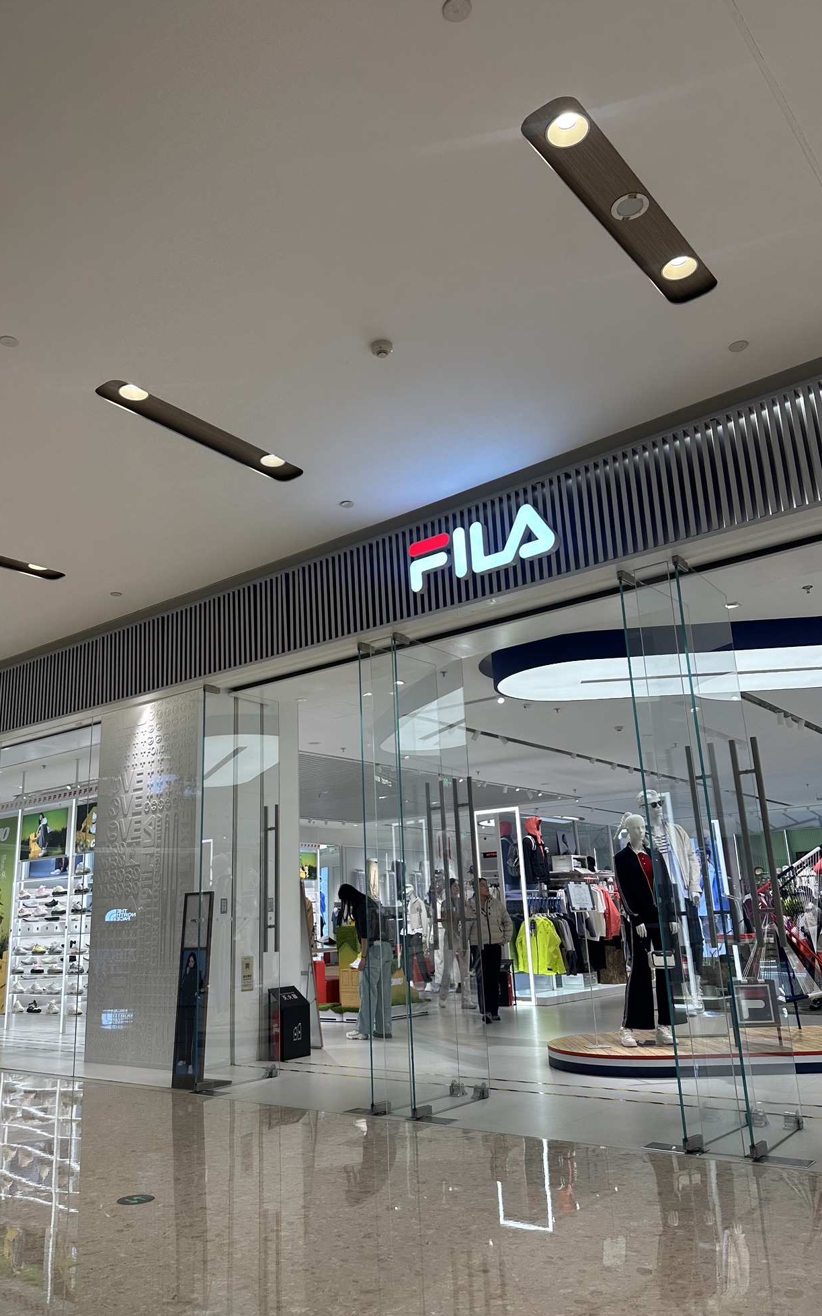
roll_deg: +1.1
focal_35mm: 26
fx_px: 932
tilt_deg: +16.1
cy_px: 664
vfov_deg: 70.4
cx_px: 372
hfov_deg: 47.5
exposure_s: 1/242
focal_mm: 6.86
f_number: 1.78
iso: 80
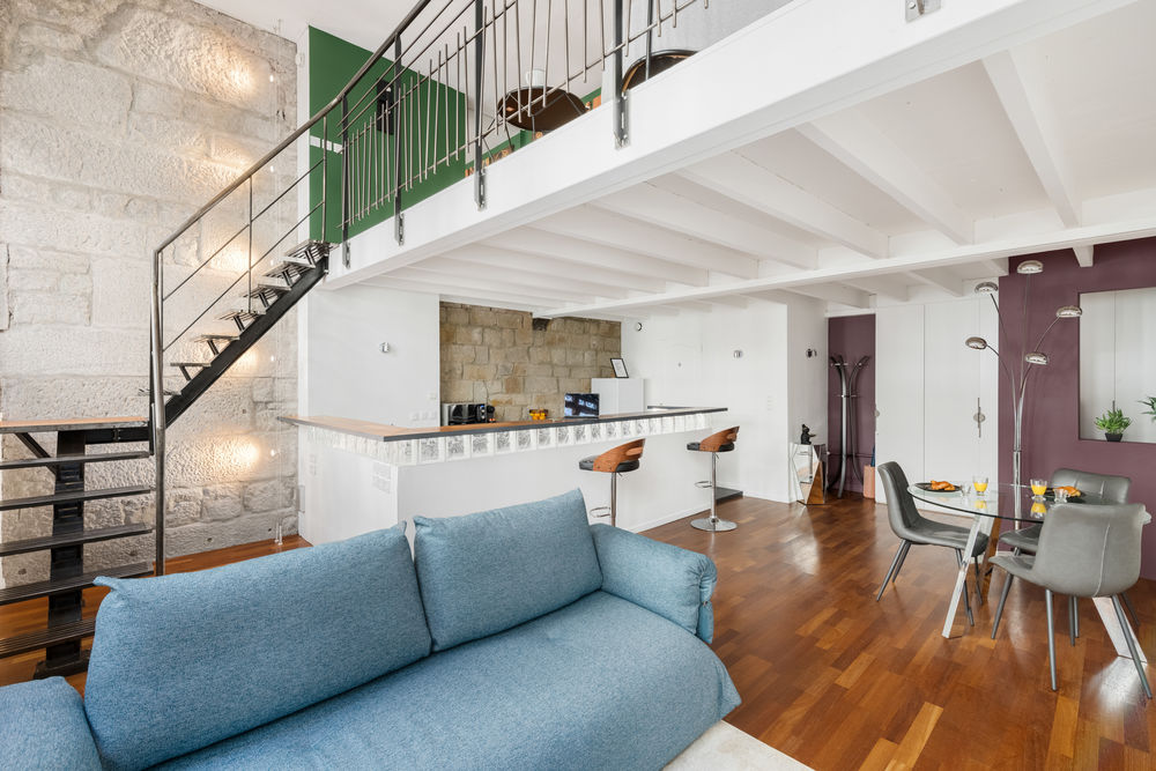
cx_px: 578
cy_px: 386
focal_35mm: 15
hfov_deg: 100.4
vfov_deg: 77.3
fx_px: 482
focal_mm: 15
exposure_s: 1/15
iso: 400
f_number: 9
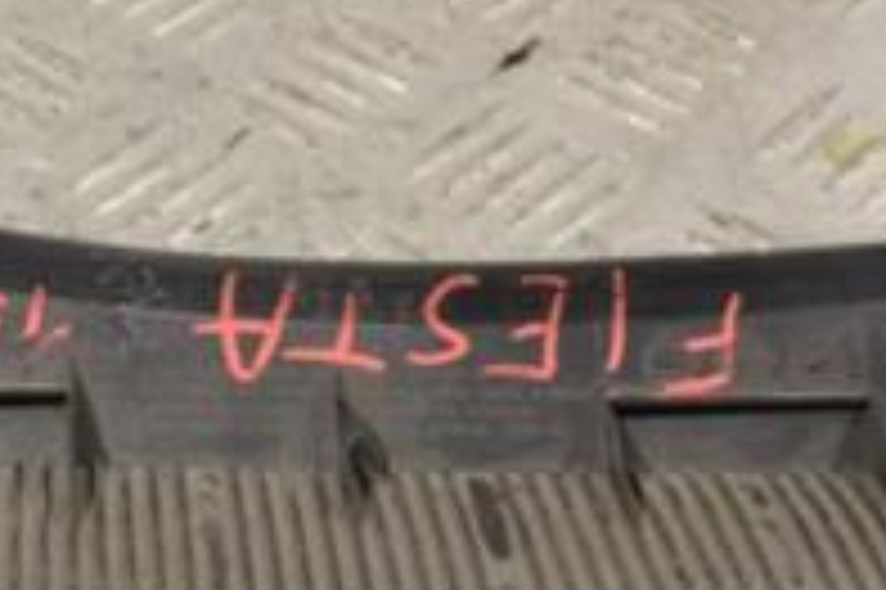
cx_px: 324
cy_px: 473
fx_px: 4279
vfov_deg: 7.9
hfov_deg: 11.8
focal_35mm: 174
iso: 3200
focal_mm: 38
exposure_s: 1/250
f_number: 8
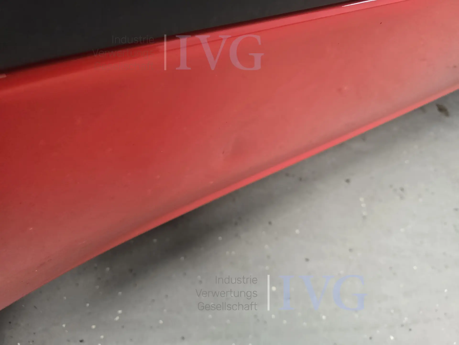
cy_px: 172
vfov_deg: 58.9
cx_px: 230
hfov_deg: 73.9
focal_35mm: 23
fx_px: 305
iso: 250
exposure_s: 1/120
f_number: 1.7
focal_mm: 6.3
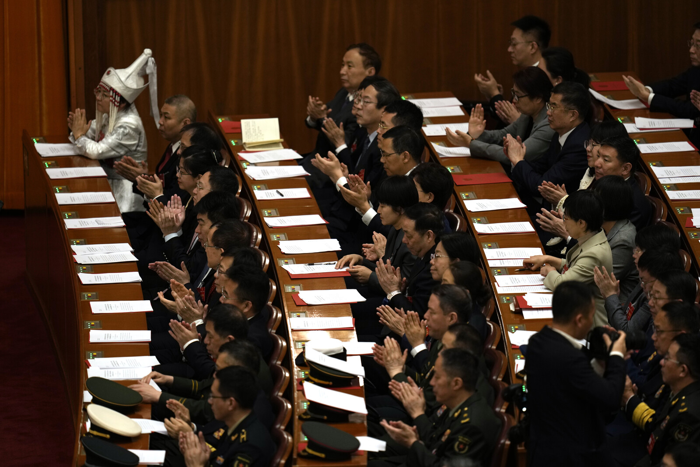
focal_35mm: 400
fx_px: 7778
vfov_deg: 3.4
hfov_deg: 5.2
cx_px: 350
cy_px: 234
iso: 800
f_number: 2.8
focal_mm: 400
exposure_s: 1/320
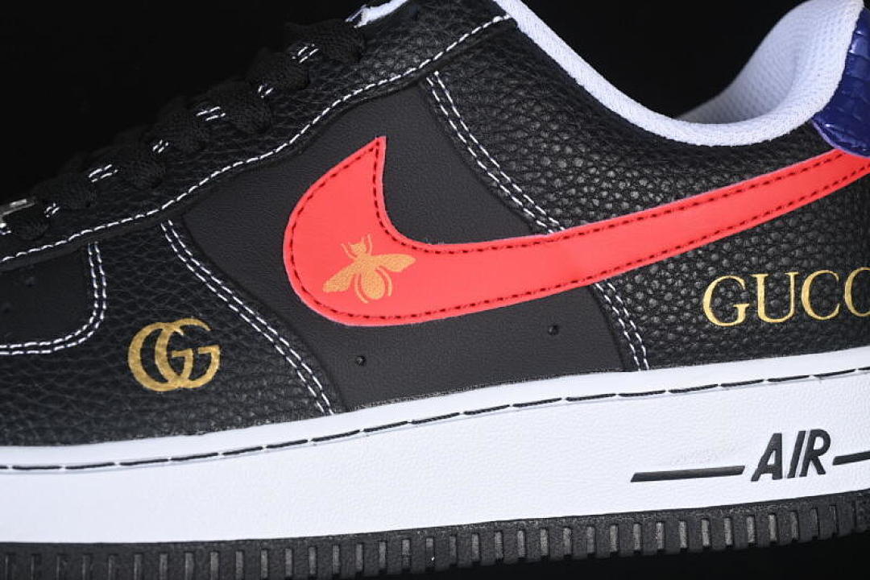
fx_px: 1812
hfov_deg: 27.0
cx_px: 435
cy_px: 290
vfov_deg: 18.2
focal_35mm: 75
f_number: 6.3
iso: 160
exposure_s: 1/50
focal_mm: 50
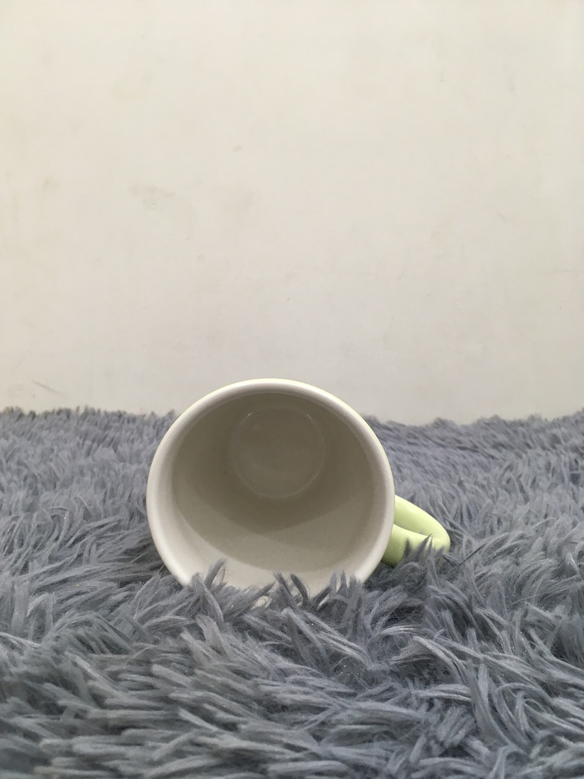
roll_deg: -0.6
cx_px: 292
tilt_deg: -9.8
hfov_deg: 48.2
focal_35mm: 29
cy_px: 390
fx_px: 652
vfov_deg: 61.7
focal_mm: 4.15
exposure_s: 1/33
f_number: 2.2
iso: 80
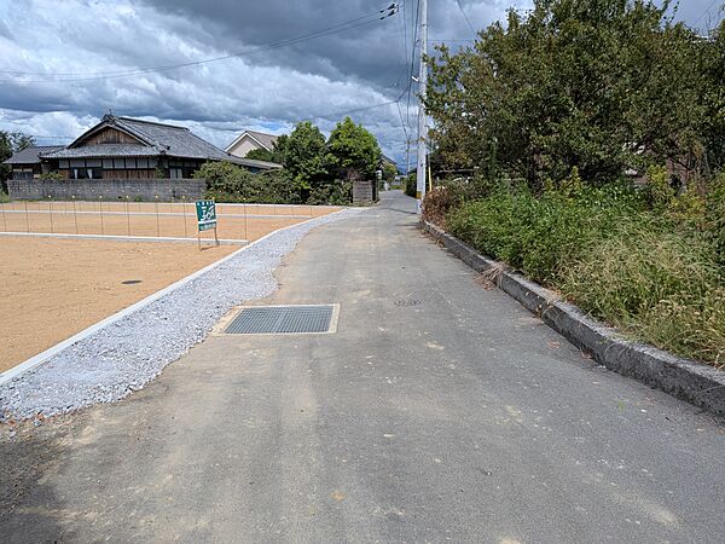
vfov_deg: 56.8
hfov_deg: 71.6
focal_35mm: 24
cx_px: 362
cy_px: 272
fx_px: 503
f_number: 1.7
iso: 29
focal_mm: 4.53
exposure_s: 1/1949
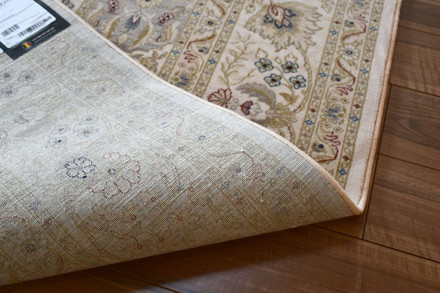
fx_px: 501
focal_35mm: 41
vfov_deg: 32.6
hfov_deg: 47.4
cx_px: 222
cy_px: 154
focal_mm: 23
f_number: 3.8
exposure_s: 1/250
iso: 450
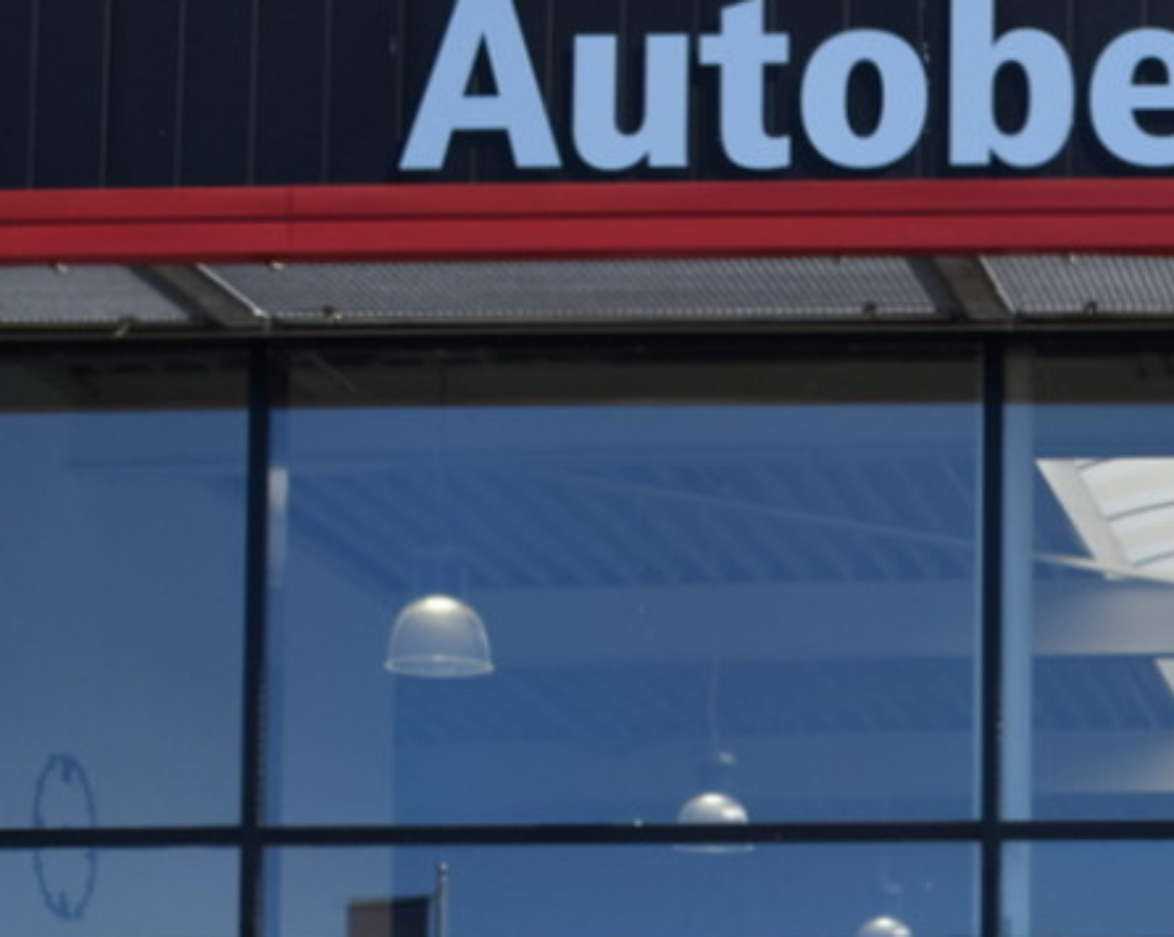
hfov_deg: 15.7
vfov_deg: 13.0
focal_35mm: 115
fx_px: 3992
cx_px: 1653
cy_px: 1167
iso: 200
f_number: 10
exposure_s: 1/400
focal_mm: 26
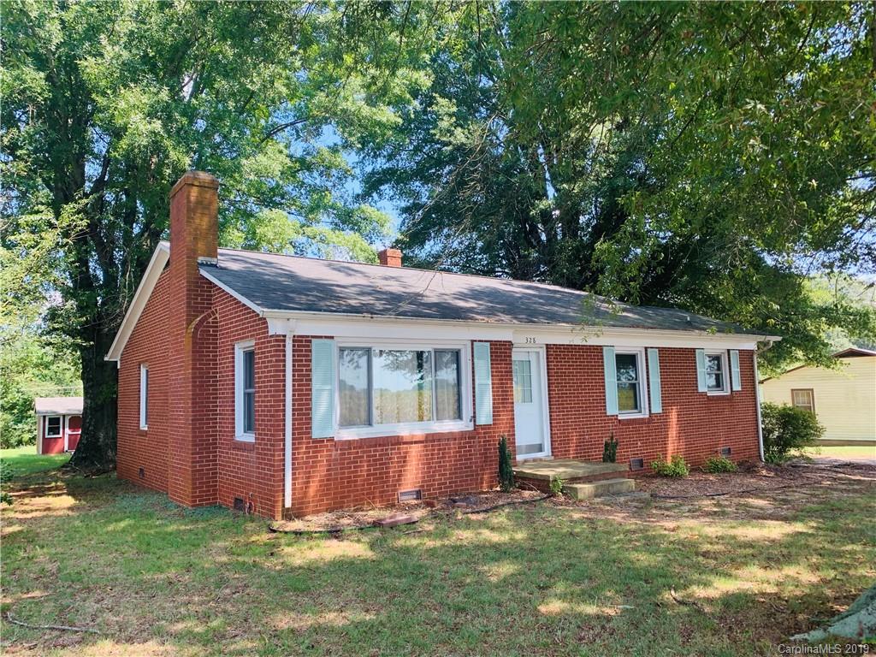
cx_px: 438
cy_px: 328
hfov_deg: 67.3
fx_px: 658
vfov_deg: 53.1
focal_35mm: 26
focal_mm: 4.25
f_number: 1.8
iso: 25
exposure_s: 1/213
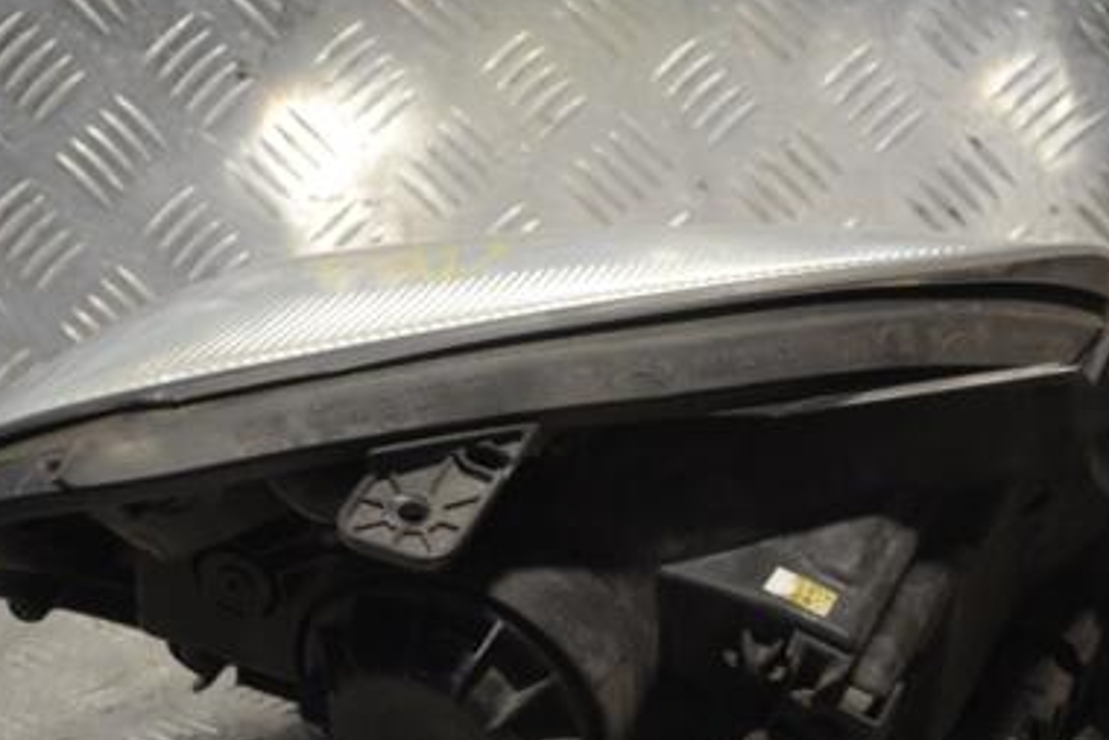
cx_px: 603
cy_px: 503
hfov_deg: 17.9
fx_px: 3513
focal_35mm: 114
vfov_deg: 12.0
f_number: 5.3
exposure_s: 1/30
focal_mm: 48
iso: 160
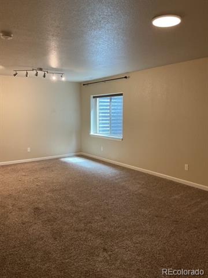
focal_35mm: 29
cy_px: 139
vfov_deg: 61.7
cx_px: 104
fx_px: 232
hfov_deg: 48.2
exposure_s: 1/60
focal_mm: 3
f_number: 1.8
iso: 160
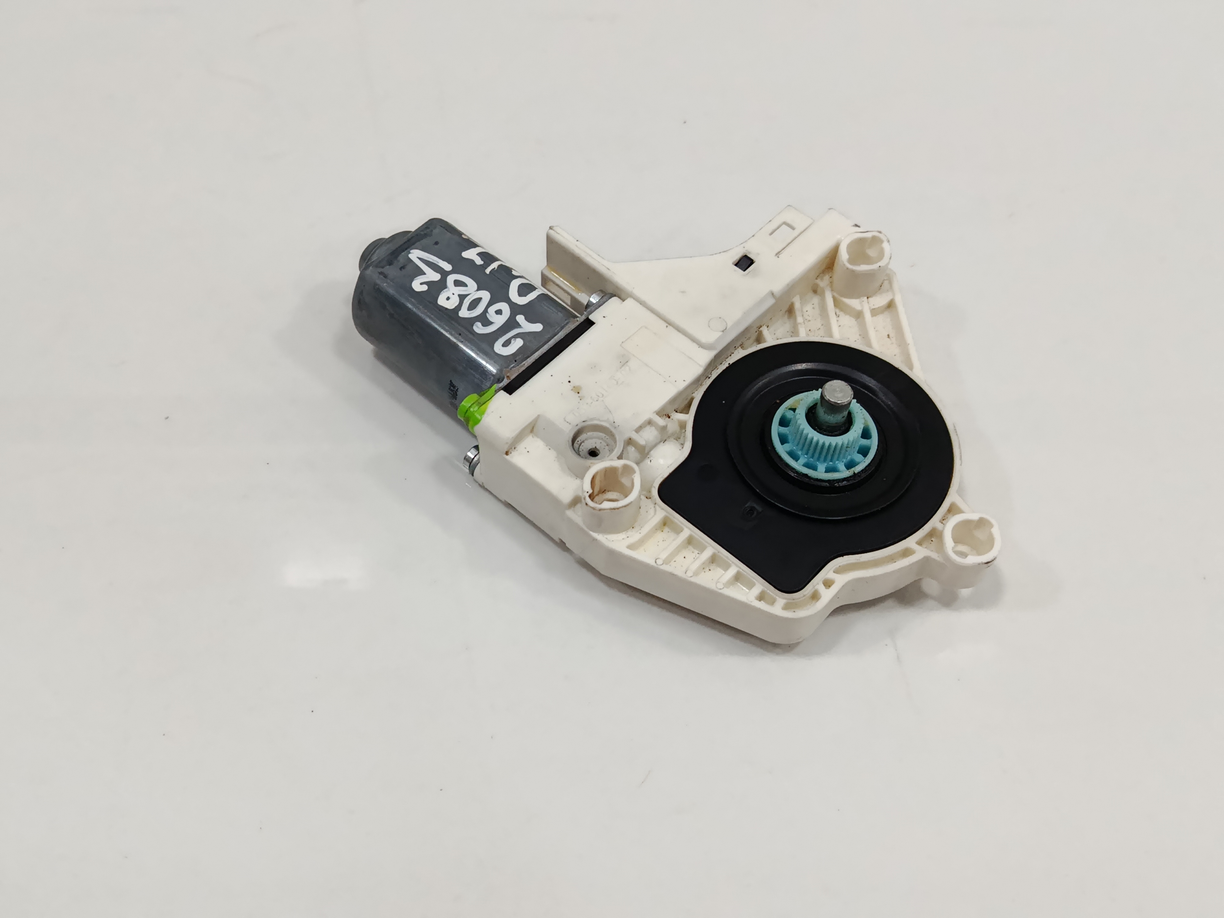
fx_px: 1273
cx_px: 612
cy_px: 459
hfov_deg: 51.4
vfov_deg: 39.7
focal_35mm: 36
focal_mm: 5.24
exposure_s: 1/100
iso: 784
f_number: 1.7
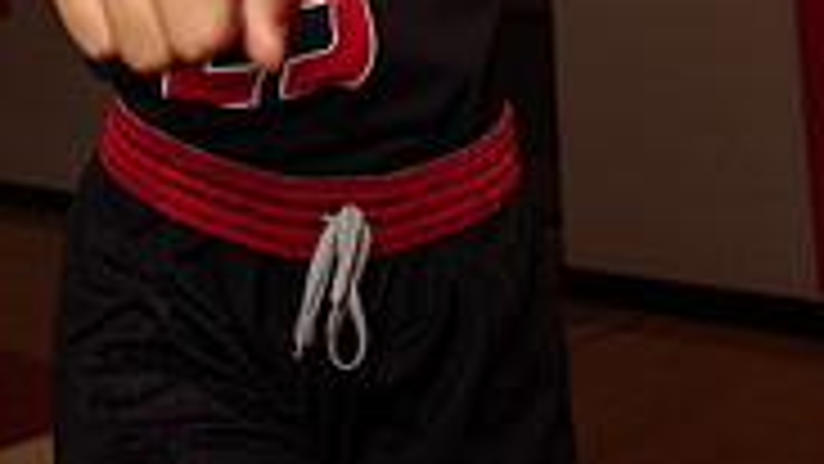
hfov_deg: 29.3
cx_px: 383
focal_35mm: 72
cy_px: -509
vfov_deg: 13.8
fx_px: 1573
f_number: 6.3
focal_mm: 28
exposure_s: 1/250
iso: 250
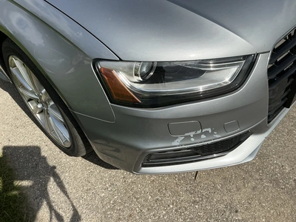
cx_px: 148
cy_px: 111
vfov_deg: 49.7
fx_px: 239
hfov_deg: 63.4
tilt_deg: -41.0
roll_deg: +0.6
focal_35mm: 28
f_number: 1.8
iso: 25
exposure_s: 1/2801
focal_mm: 3
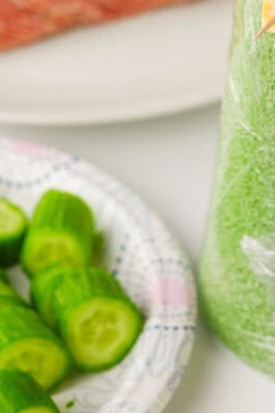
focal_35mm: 132
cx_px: 333
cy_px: -76
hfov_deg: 10.2
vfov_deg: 15.0
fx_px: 1515
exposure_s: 1/160
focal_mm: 50
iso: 200
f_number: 5
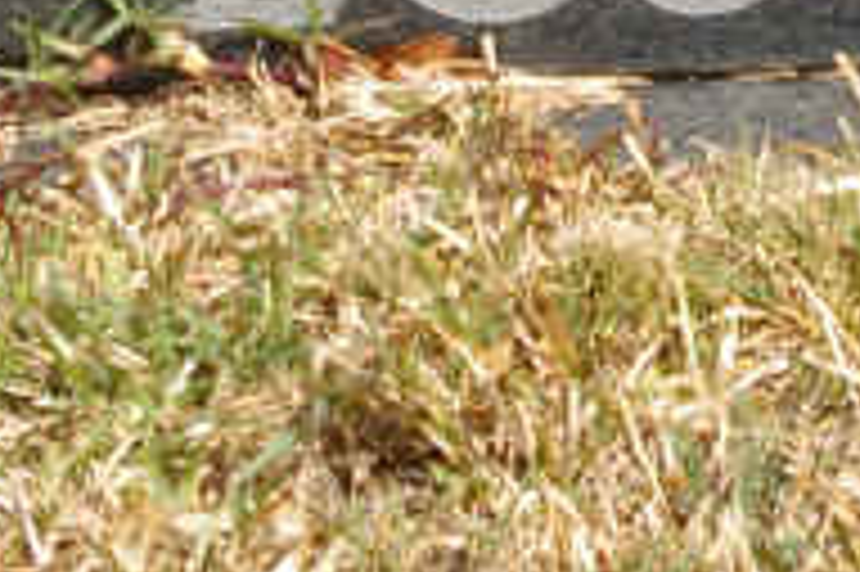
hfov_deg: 7.0
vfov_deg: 4.6
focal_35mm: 293
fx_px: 6993
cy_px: -757
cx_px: 734
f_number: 11
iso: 200
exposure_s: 1/180
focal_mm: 40
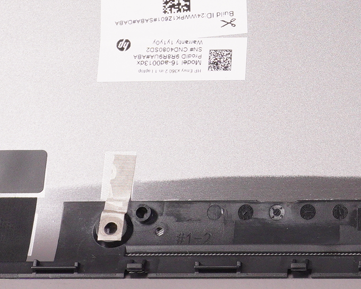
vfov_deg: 10.5
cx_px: 434
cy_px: -96
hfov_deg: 13.1
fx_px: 1529
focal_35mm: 143
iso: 640
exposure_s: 1/160
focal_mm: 23
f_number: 6.3
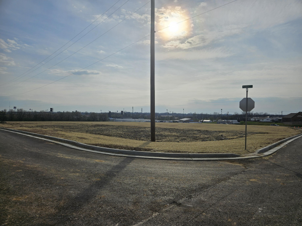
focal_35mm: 23
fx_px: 201
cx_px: 151
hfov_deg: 73.9
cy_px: 113
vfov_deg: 58.9
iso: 25
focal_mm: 5.4
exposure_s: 1/9237
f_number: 1.8
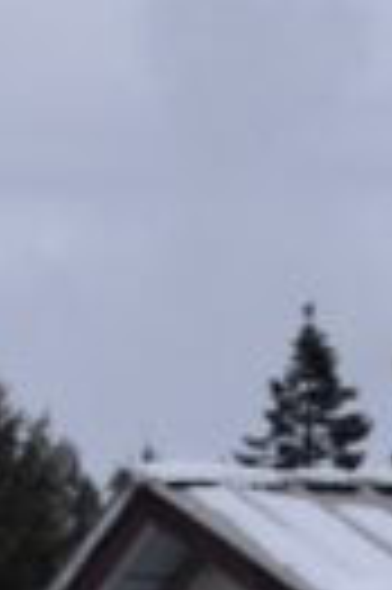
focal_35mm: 305
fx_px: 4994
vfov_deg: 5.9
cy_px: 2220
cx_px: -16
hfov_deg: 4.5
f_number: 8
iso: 400
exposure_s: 1/250
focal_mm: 26
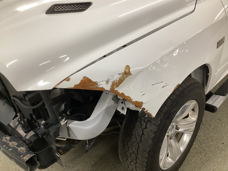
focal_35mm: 31
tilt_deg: -29.1
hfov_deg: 58.4
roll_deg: +5.0
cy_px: 86
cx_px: 114
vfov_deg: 45.4
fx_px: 204
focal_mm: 3.3
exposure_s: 1/50
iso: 160
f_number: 2.4
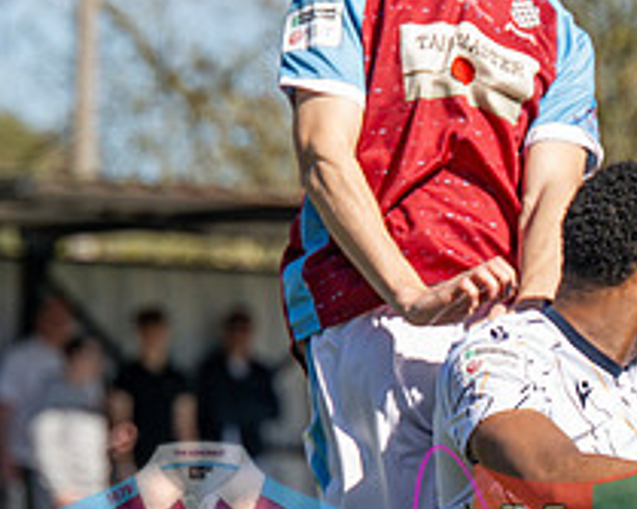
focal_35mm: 427
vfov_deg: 3.6
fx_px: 8046
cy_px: 351
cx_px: 430
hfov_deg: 4.5
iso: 400
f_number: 4
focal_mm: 125
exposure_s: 1/2500
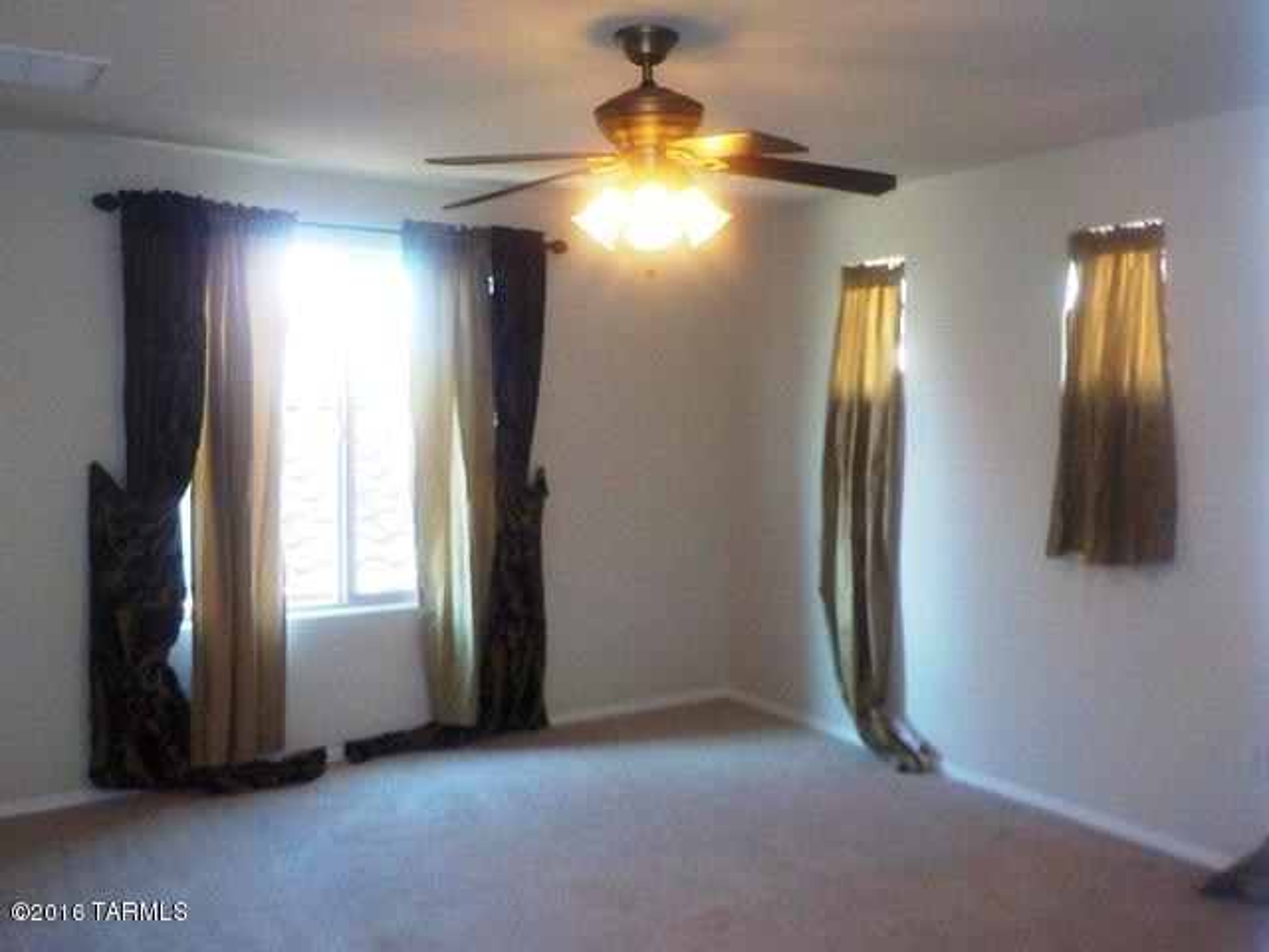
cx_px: 634
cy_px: 476
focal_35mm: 30
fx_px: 1100
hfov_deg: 60.0
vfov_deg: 46.8
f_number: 3.3
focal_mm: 4.1
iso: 250
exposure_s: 1/30
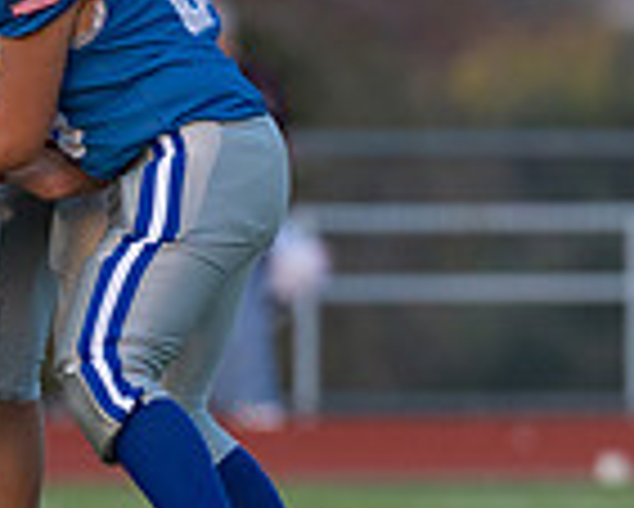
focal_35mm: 1100
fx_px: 20655
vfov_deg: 1.4
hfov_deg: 1.8
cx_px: 869
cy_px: 314
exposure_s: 1/1250
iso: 800
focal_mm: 200
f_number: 2.8
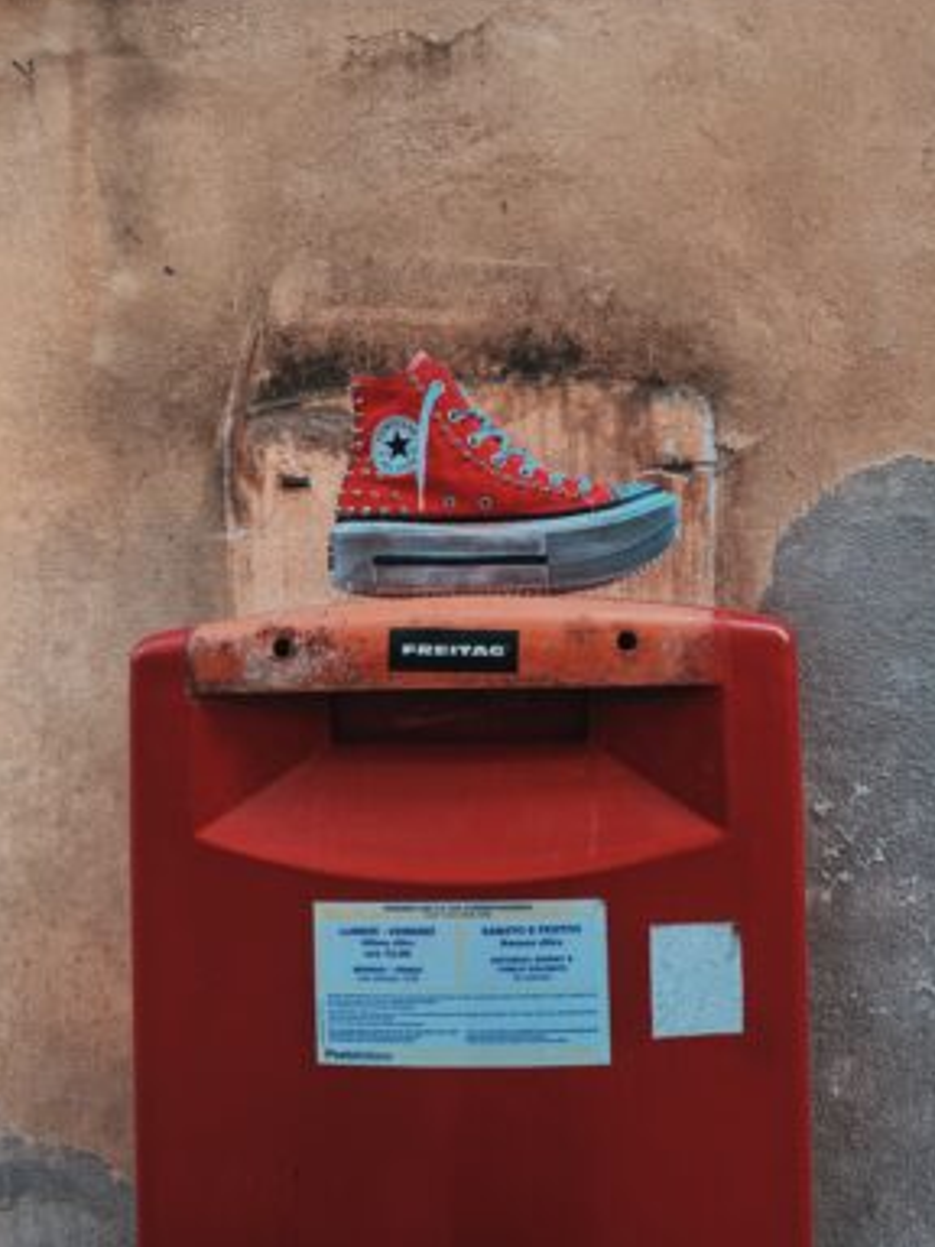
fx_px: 900
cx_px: 474
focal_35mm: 25
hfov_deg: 54.9
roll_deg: -0.5
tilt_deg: +0.7
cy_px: 604
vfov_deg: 69.4
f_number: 1.78
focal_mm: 6.76
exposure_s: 1/333
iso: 80
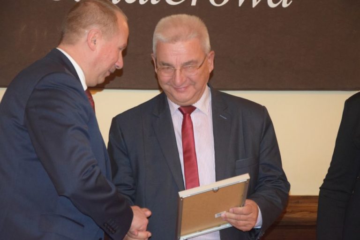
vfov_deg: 11.4
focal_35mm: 120
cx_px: 180
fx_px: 1200
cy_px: 120
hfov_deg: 17.1
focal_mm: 80
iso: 3200
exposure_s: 1/60
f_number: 5.3
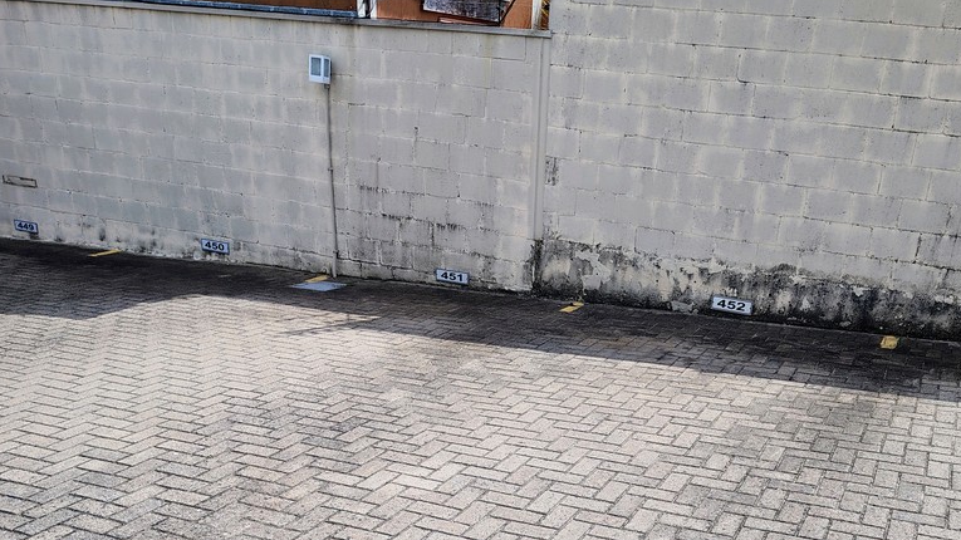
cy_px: 458
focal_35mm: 35
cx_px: 613
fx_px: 892
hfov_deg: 55.8
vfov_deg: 32.4
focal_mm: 5.56
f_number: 1.8
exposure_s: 1/1961
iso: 100
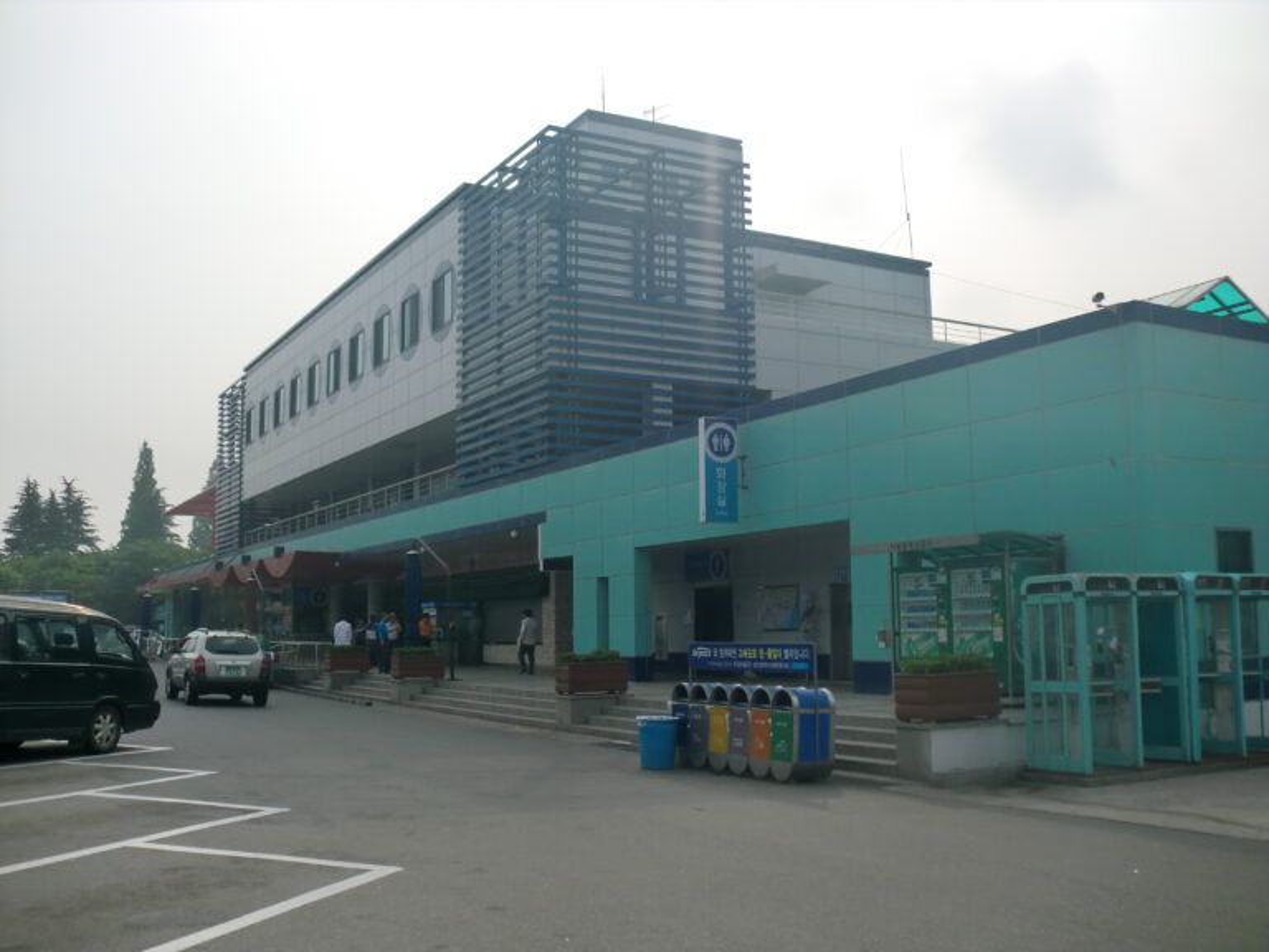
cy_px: 476
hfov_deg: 52.6
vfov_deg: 40.7
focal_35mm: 35
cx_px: 634
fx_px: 1283
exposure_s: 1/320
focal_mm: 6.3
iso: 64
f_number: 7.8
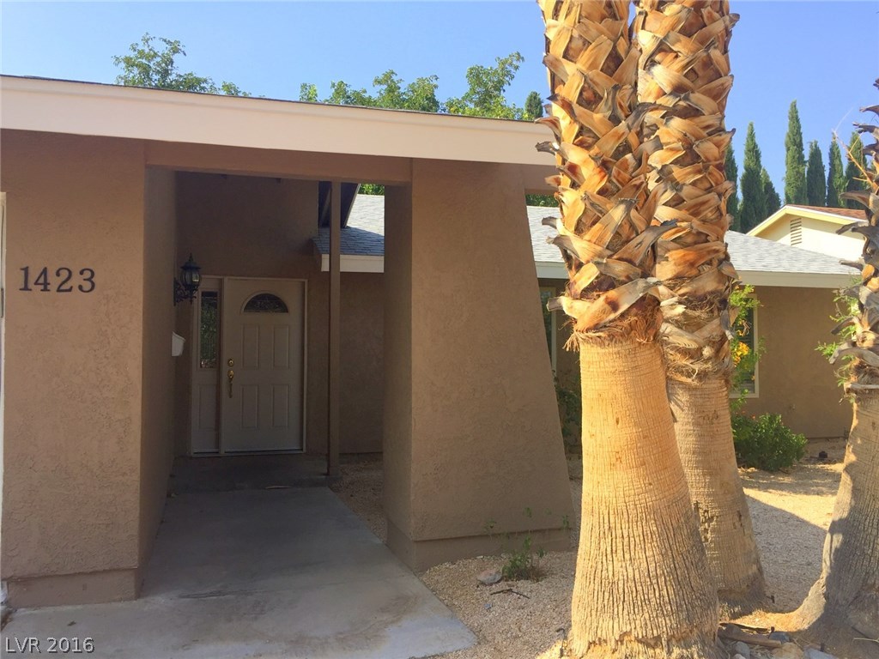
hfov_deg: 61.7
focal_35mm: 29
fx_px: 736
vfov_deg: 48.2
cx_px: 440
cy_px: 330
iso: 32
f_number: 2.2
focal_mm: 4.15
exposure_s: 1/1099
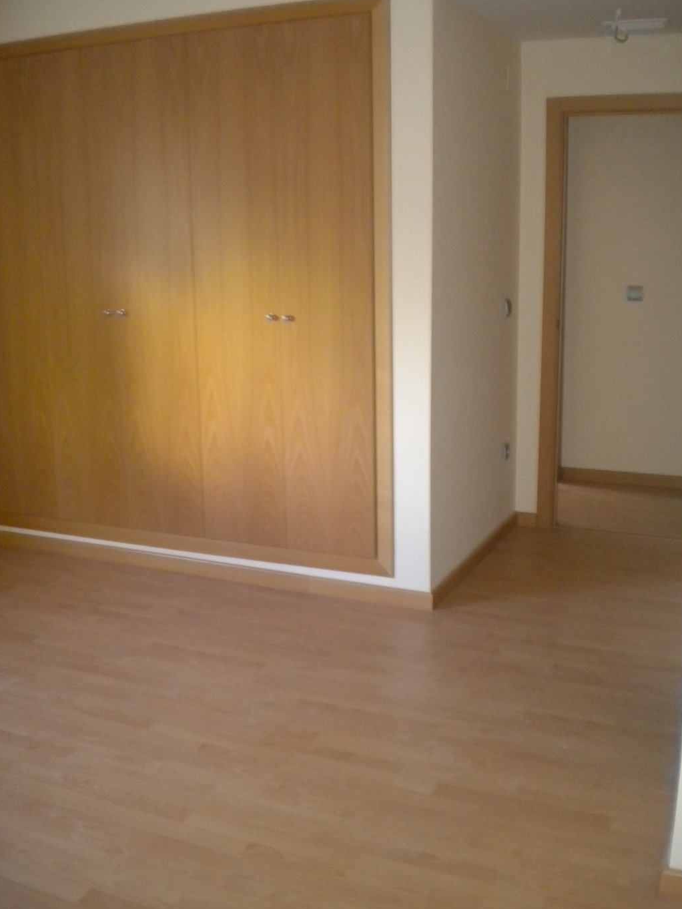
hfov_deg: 38.7
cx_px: 358
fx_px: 972
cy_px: 442
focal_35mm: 37
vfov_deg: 50.1
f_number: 3.1
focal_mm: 6.3
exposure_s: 1/30
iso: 400
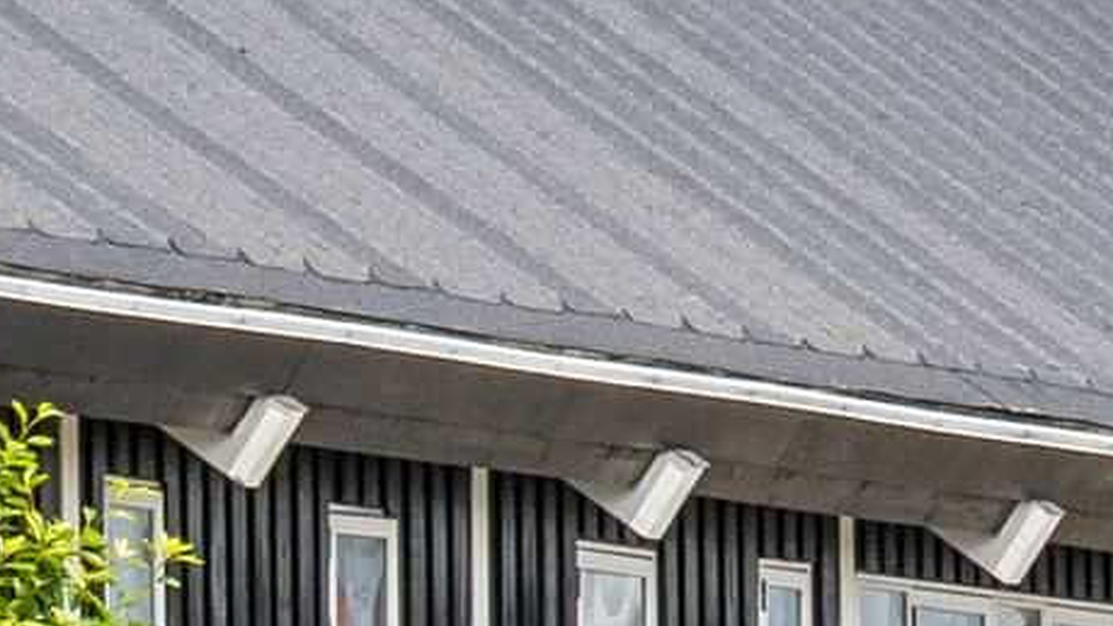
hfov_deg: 2.8
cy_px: 383
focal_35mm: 767
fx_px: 22632
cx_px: 2951
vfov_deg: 1.6
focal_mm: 75
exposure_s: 1/160
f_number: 13
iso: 140
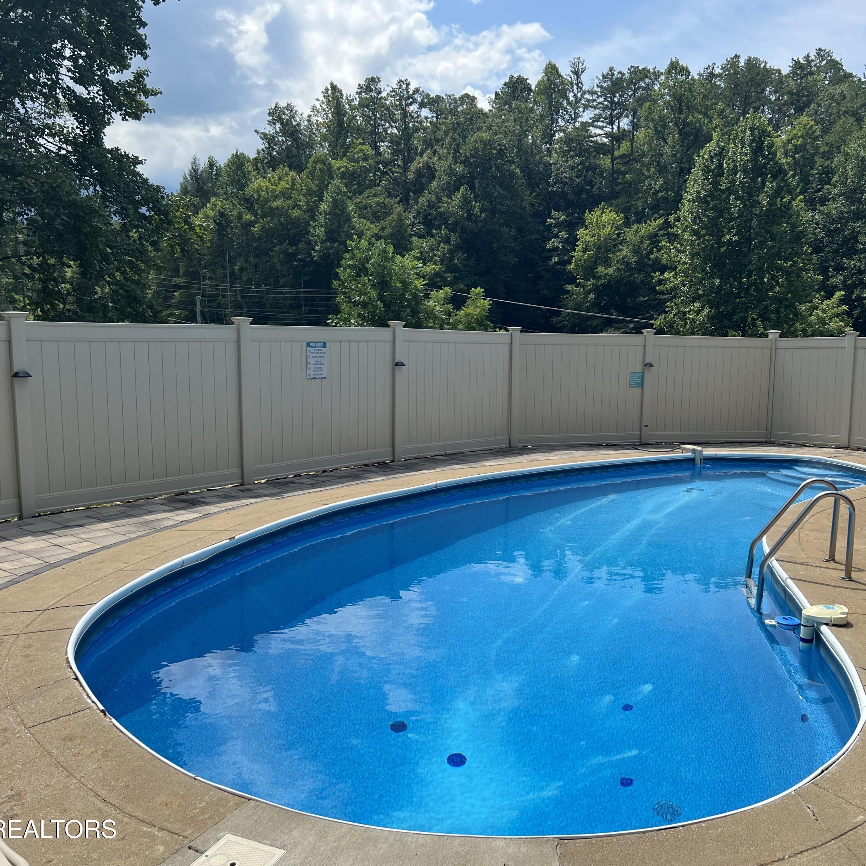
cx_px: 516
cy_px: 431
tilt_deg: -6.3
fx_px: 877
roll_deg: -1.3
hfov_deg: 52.2
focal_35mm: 31
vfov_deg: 52.5
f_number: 1.5
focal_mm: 5.7
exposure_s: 1/3460
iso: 50
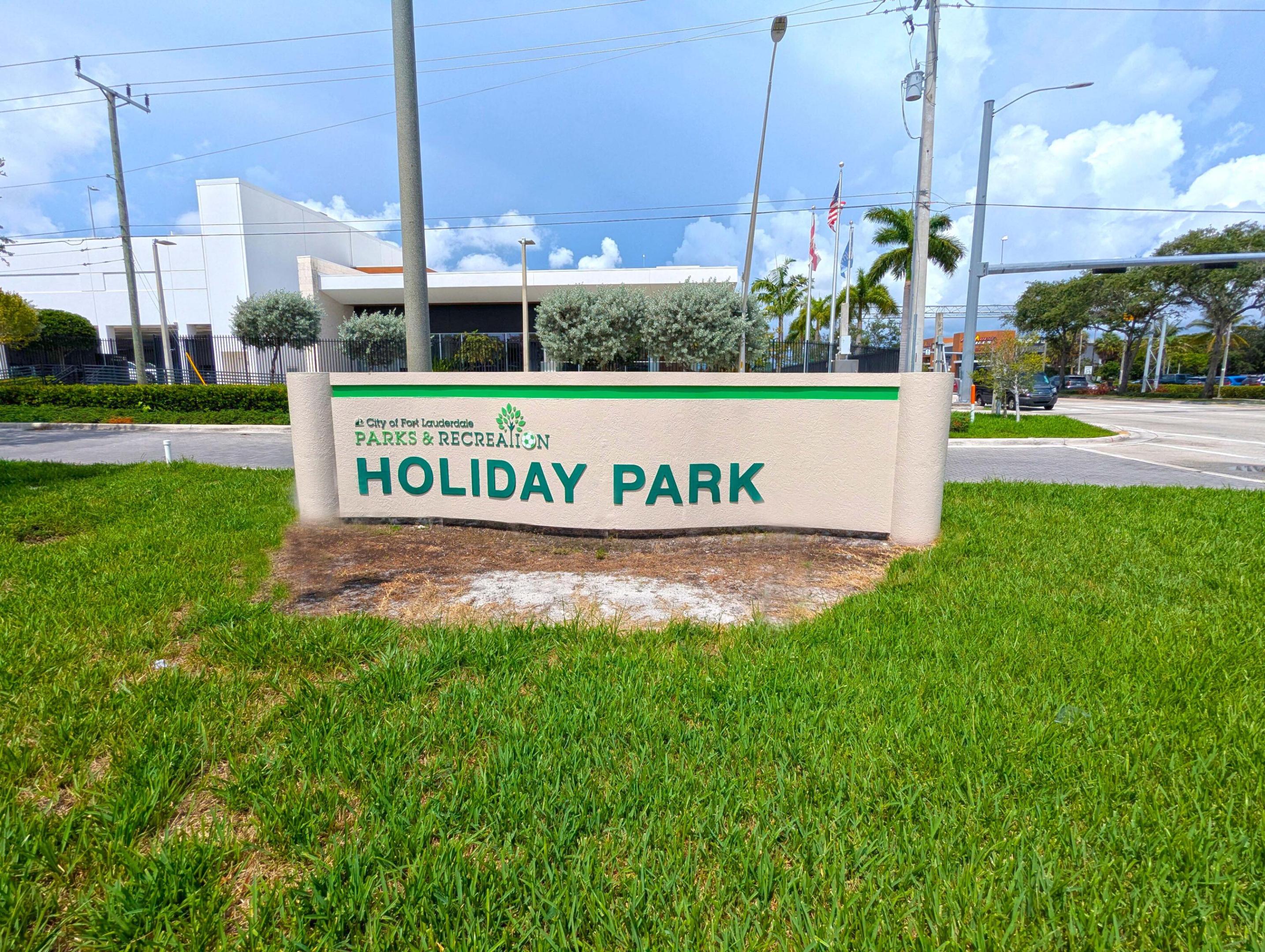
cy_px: 476
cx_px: 632
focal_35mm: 16
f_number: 2.2
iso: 48
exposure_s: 1/2703
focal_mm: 2.35
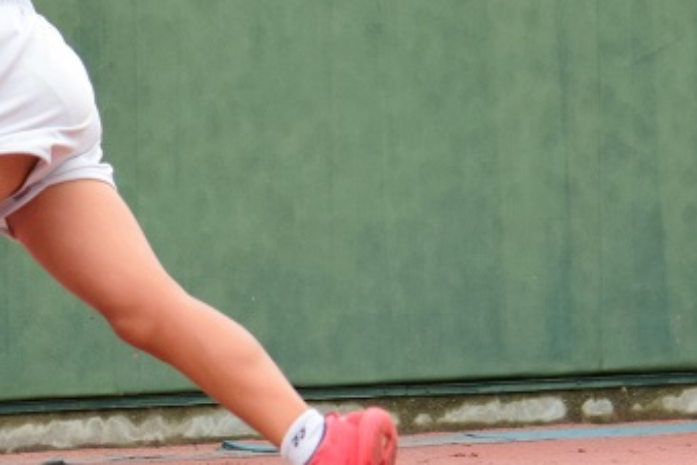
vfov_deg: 2.8
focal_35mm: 485
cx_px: -273
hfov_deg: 4.2
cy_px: 94
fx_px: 9394
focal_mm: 110
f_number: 4.8
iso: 500
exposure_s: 1/1250
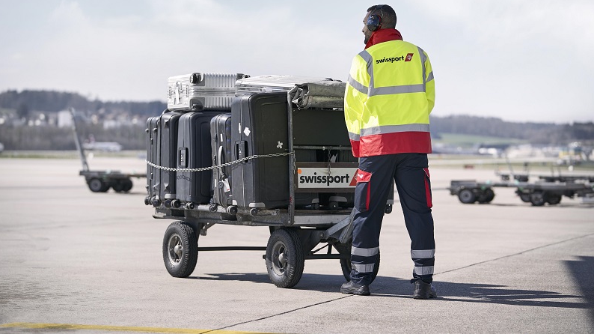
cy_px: 137
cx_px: 296
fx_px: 1795
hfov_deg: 18.8
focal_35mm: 114
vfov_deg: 10.6
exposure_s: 1/1000
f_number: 3.5
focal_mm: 108
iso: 100
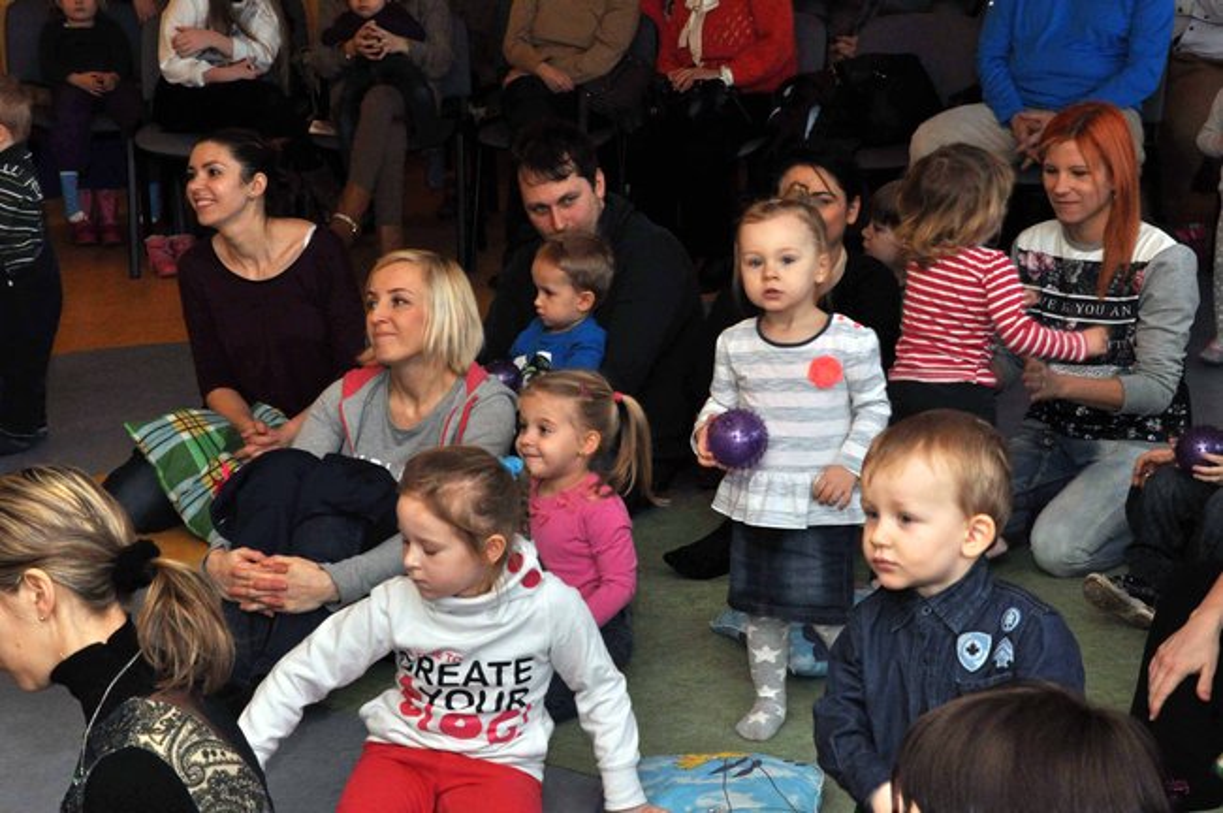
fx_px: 2647
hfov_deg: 26.0
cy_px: 406
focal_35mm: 78
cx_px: 612
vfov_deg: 17.5
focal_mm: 52
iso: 1250
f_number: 13
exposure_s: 1/60
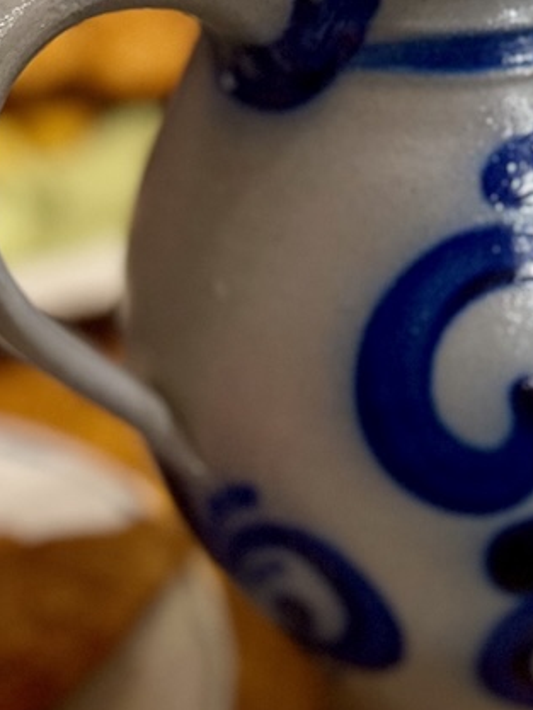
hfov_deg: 15.7
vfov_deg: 19.9
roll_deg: +3.5
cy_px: 862
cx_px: 569
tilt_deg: -44.6
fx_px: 1888
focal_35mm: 92
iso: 400
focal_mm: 6.86
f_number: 1.78
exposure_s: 1/50
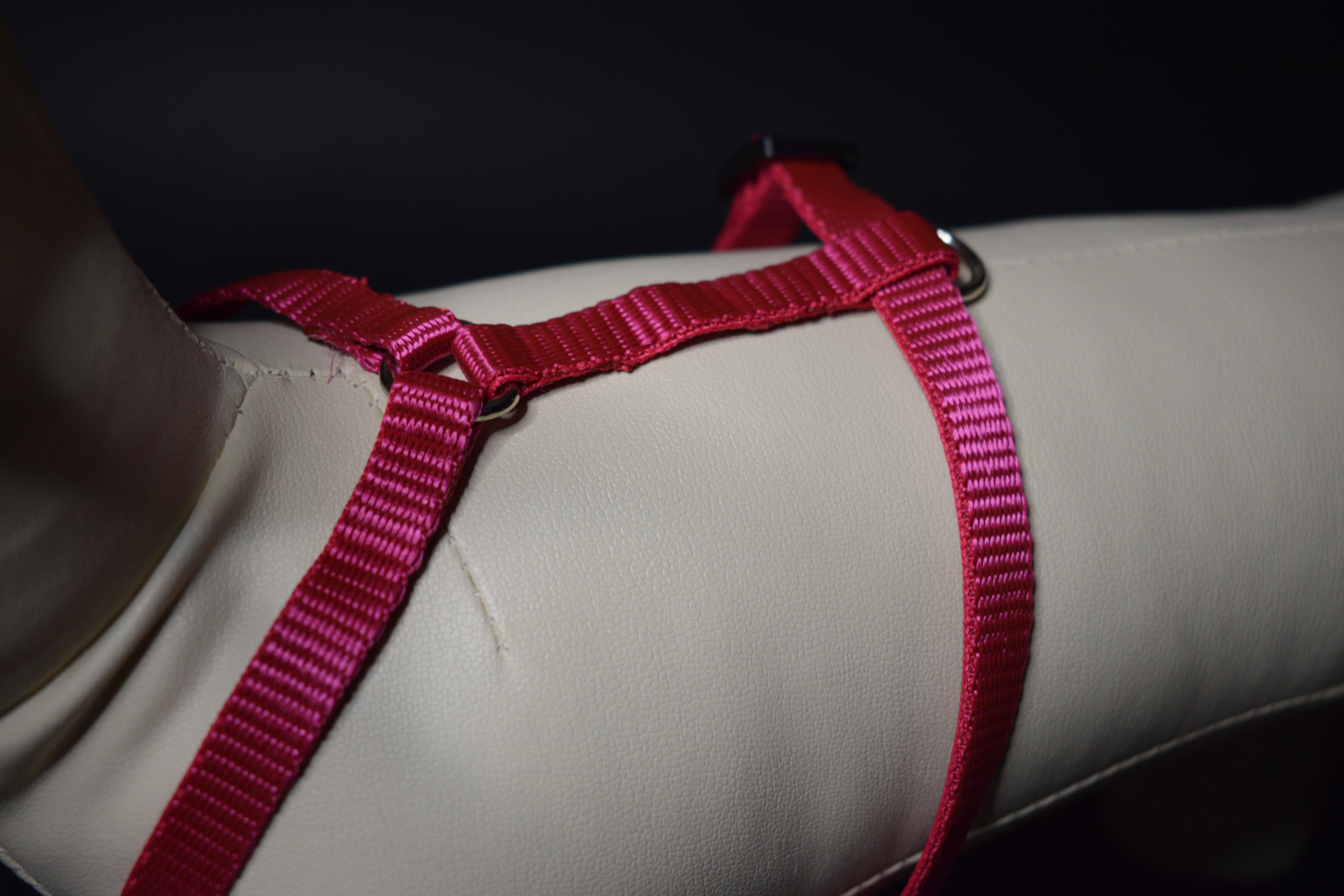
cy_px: 448
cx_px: 672
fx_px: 1792
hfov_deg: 41.1
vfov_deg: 28.1
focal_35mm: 48
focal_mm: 32
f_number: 5
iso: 800
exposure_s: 1/125
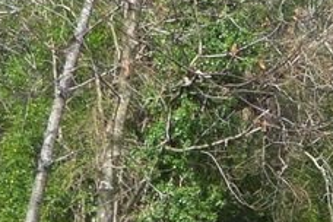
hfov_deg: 14.6
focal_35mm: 131
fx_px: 1212
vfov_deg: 10.2
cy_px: 308
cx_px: 504
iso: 125
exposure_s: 1/320
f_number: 3.9
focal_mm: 5
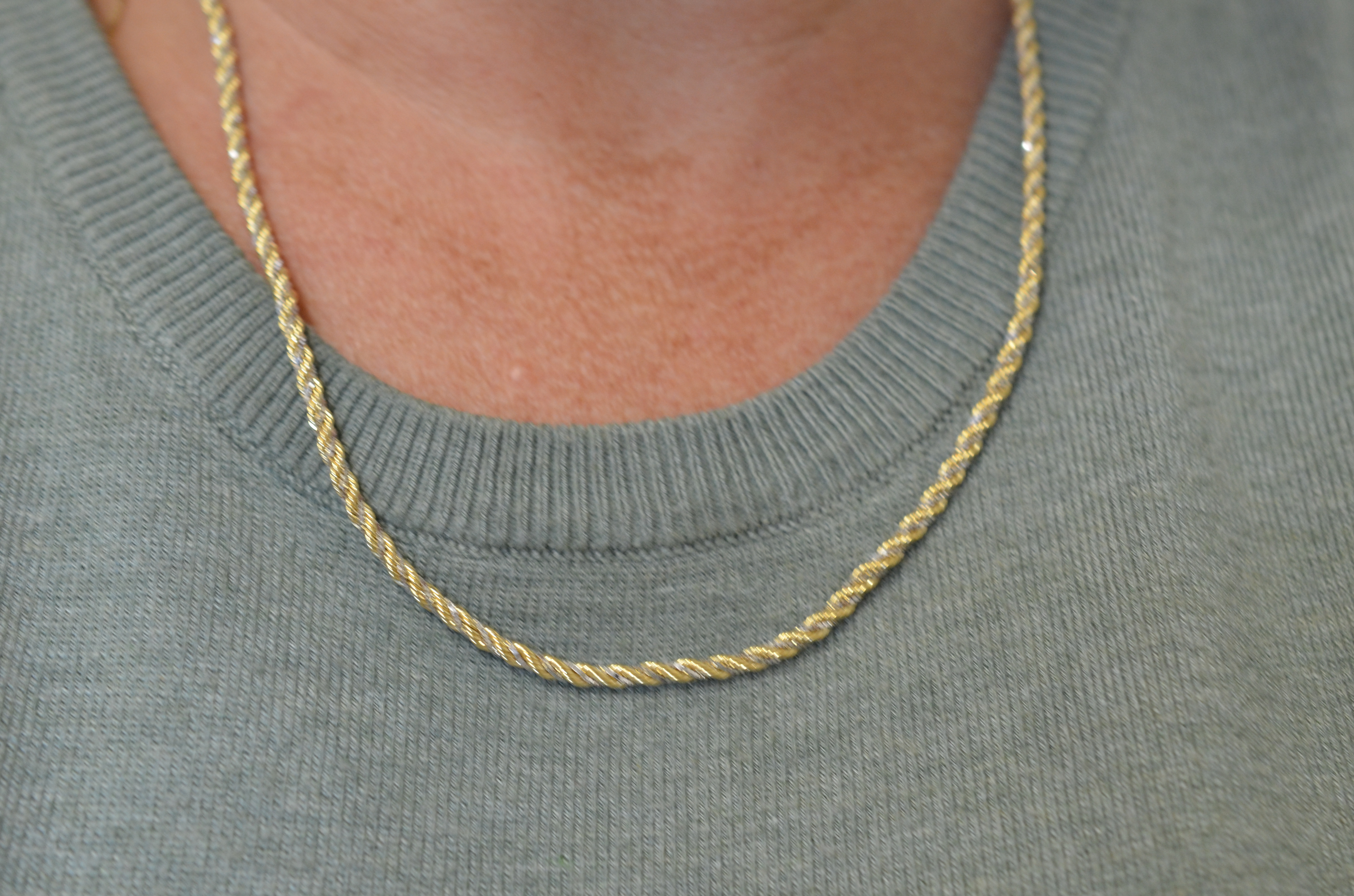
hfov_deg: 33.5
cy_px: 448
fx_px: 2252
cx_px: 677
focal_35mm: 60
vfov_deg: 22.5
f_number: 5.6
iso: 800
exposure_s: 1/60
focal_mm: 40
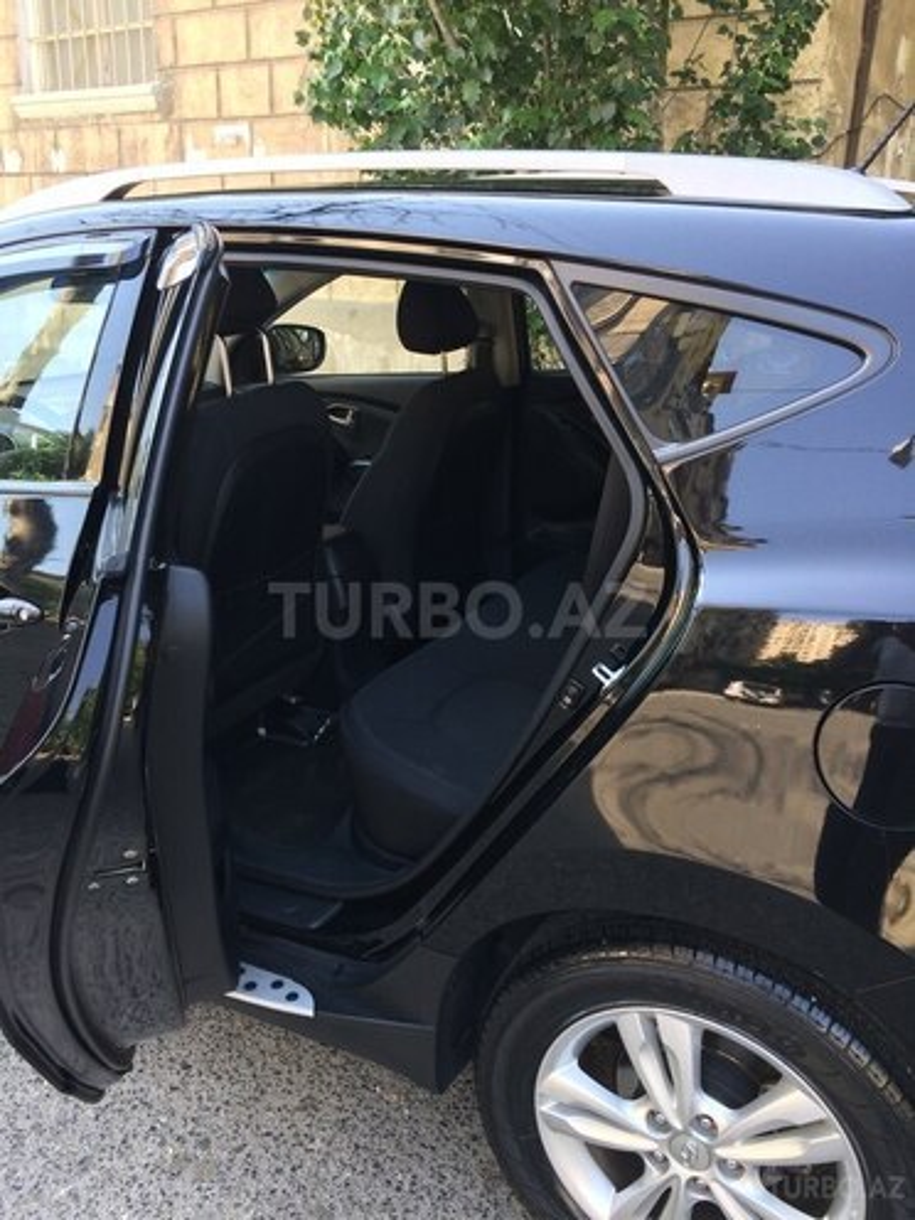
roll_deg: -1.0
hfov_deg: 48.2
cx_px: 458
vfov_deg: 61.7
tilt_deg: -19.4
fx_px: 1022
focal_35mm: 29
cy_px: 610
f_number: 2.2
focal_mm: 4.15
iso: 50
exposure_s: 1/100
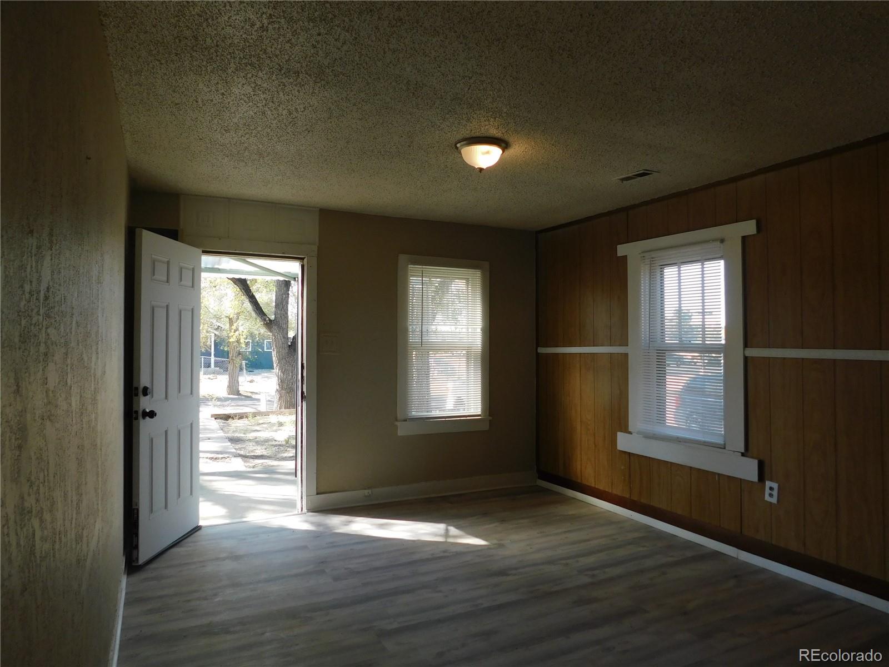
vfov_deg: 58.9
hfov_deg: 73.9
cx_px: 444
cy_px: 334
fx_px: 591
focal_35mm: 23
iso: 125
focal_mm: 4
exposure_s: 1/125
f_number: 3
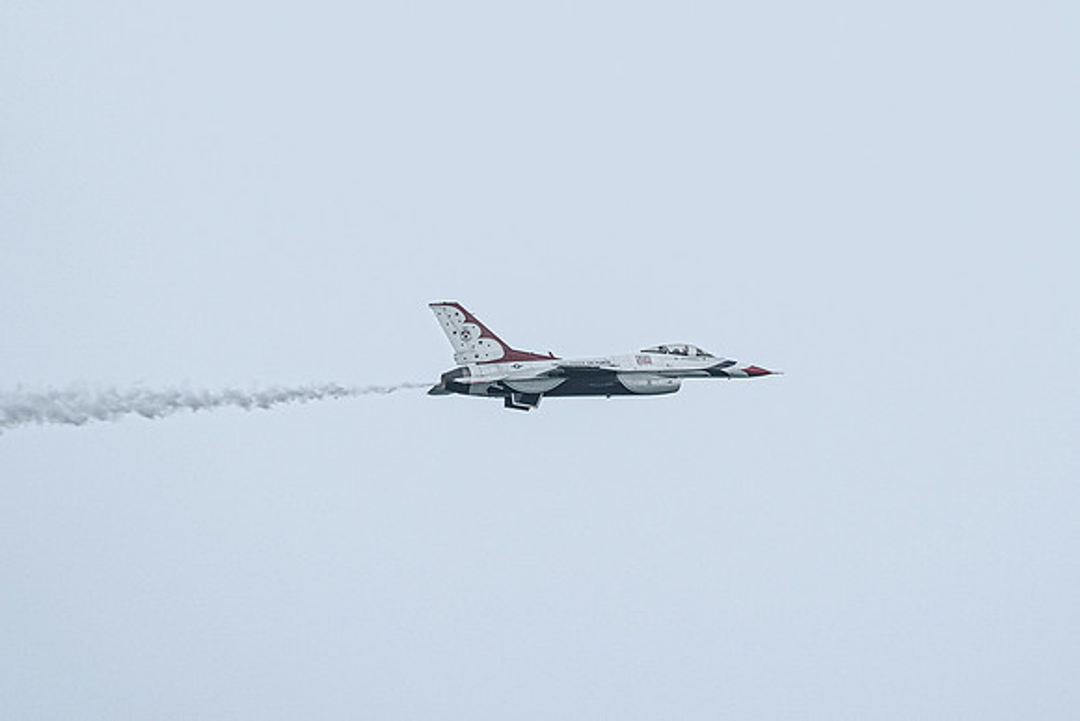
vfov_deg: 2.0
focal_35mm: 705
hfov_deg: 2.9
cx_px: 703
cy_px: 225
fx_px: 21163
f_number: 10
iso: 800
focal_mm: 400
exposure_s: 1/1600
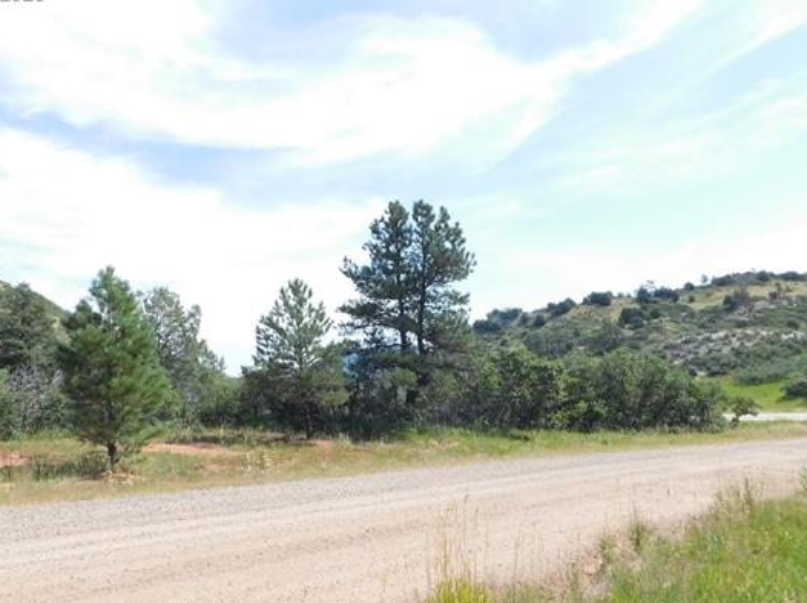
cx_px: 348
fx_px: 652
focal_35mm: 28
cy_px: 315
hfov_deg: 63.2
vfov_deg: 49.6
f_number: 6
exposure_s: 1/1500
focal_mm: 4
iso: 800
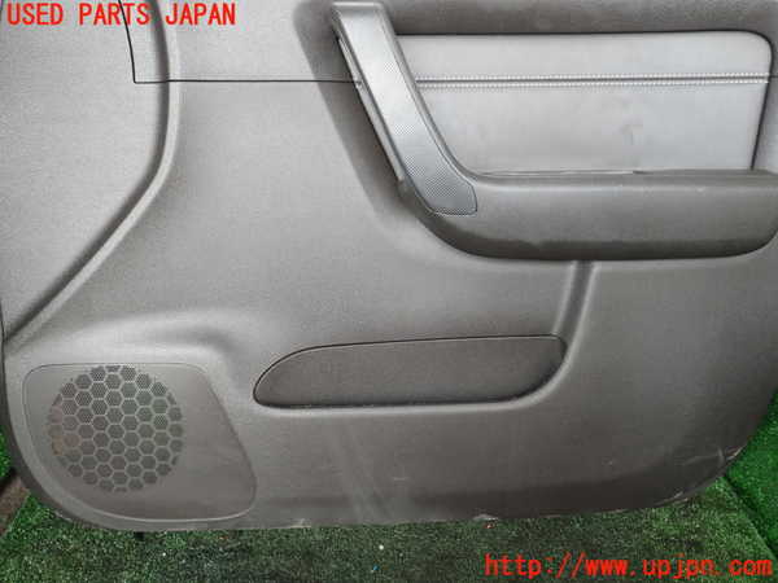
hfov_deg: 60.0
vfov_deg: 46.8
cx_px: 389
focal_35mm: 30
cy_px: 292
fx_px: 674
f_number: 2.3
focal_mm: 5.4
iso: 160
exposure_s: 1/60
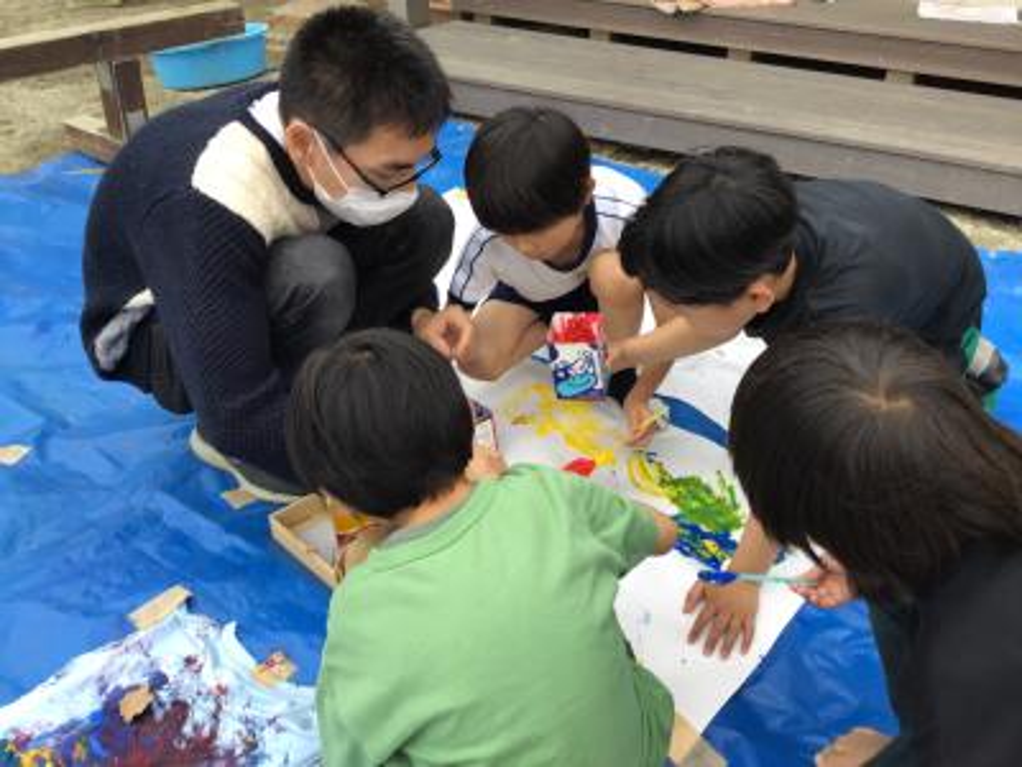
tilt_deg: -32.0
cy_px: 384
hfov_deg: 58.4
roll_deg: -1.2
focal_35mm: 31
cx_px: 511
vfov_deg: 45.4
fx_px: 915
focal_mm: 3.3
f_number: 2.4
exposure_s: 1/121
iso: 25
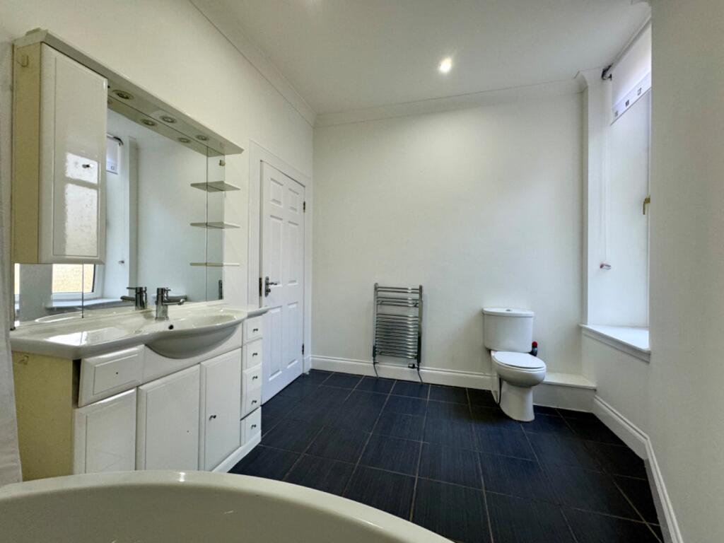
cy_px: 272
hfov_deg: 102.1
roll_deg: +0.7
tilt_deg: +0.0
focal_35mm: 14
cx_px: 362
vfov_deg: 85.7
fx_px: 293
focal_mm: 2.22
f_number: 2.2
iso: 160
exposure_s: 1/99
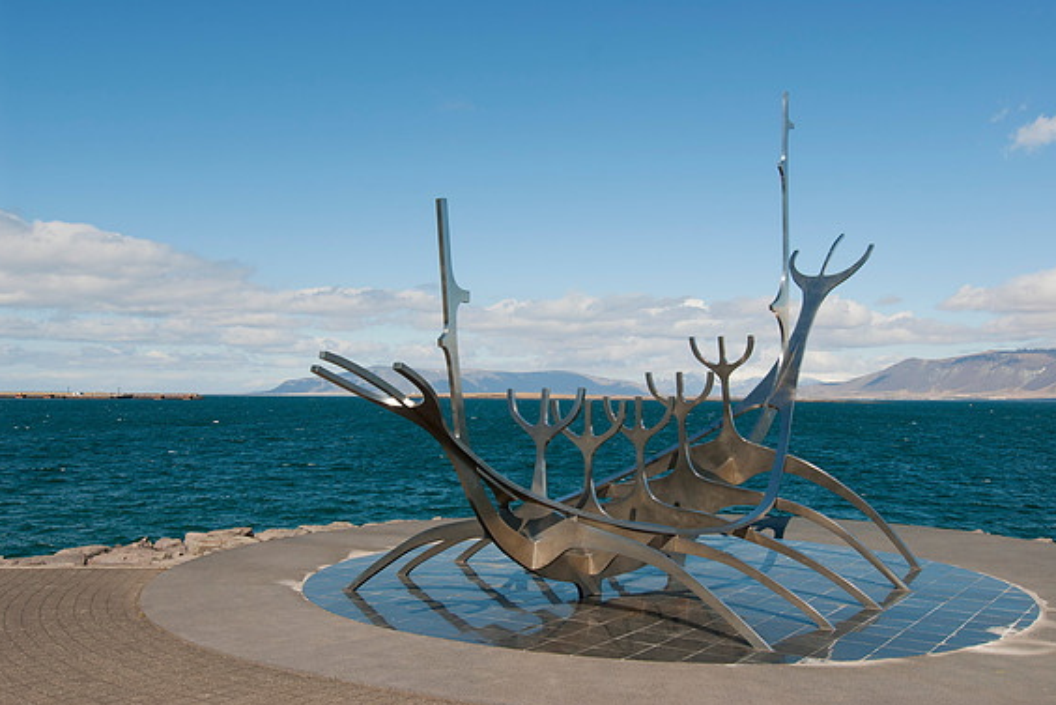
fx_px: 1086
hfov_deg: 51.9
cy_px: 359
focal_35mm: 37
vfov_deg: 36.0
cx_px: 536
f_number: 8
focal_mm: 24
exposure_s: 1/250
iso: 100
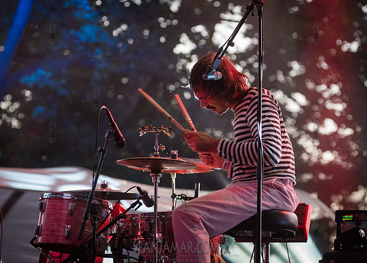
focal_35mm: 190
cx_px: 194
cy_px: 141
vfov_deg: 7.6
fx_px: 1985
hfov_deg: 10.6
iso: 4000
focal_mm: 155
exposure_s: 1/200
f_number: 4.5
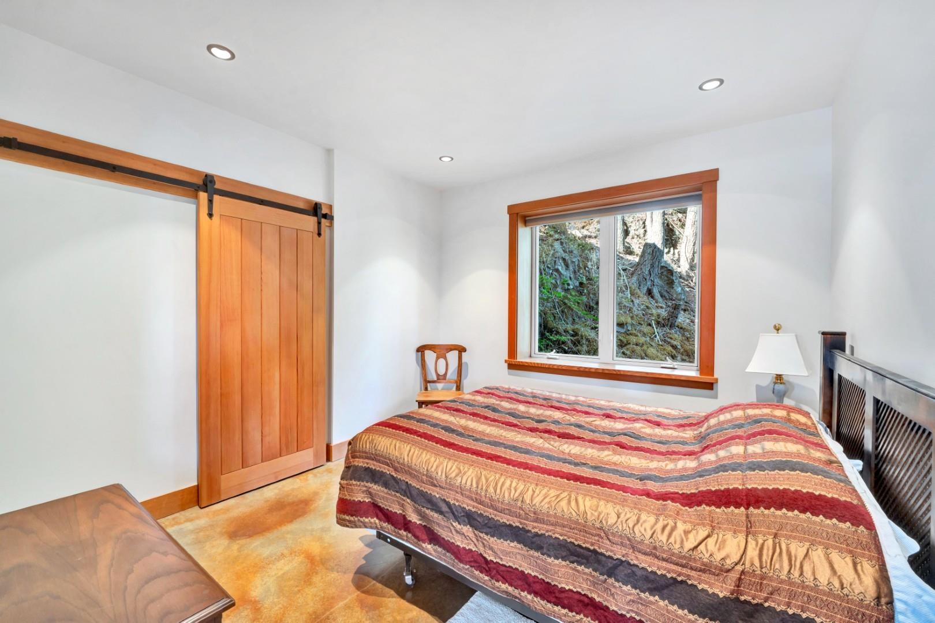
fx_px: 379
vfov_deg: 78.8
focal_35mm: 15
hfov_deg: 101.9
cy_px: 312
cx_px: 468
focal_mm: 14.6
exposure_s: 1/8
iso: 400
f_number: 8
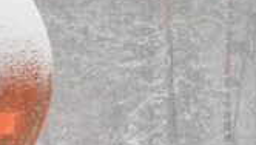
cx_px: -93
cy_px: 114
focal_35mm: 276
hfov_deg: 7.7
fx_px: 1877
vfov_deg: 4.4
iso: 400
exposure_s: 1/800
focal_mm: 73
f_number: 6.3
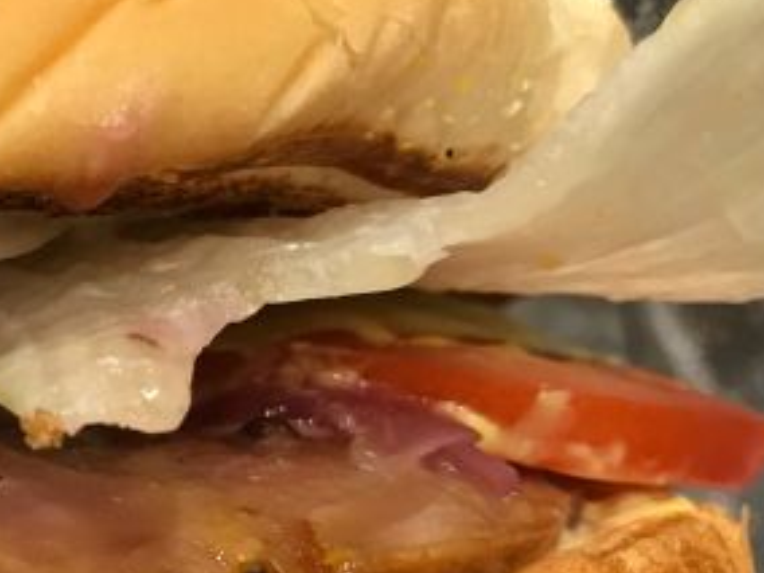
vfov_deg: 21.1
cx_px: -38
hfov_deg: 26.3
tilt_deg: -53.4
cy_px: 429
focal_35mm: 69
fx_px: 1523
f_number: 1.8
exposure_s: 1/25
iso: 32
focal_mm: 3.99
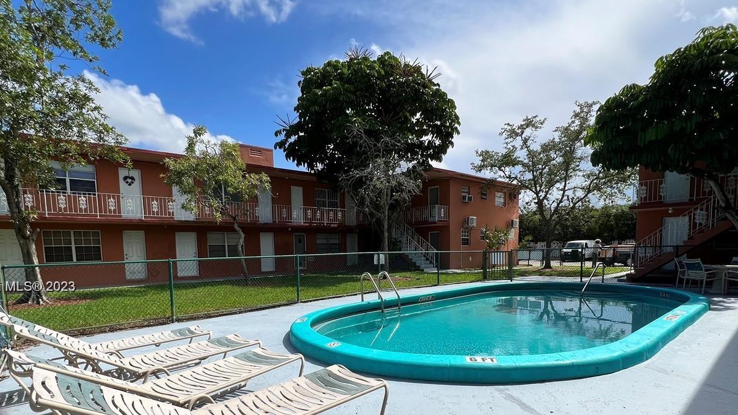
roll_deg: +1.1
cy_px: 288
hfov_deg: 89.6
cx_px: 372
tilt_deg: -7.0
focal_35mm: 19
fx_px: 372
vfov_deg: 56.6
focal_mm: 1.57
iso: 32
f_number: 1.8
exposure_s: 1/2016
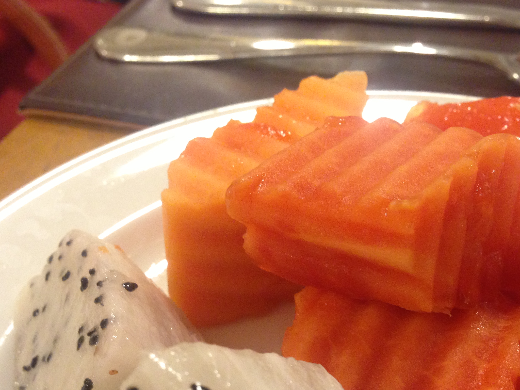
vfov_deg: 28.1
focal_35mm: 51
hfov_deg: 37.3
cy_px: 296
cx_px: 313
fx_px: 766
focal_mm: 4.13
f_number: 2.4
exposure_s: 1/20
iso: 250
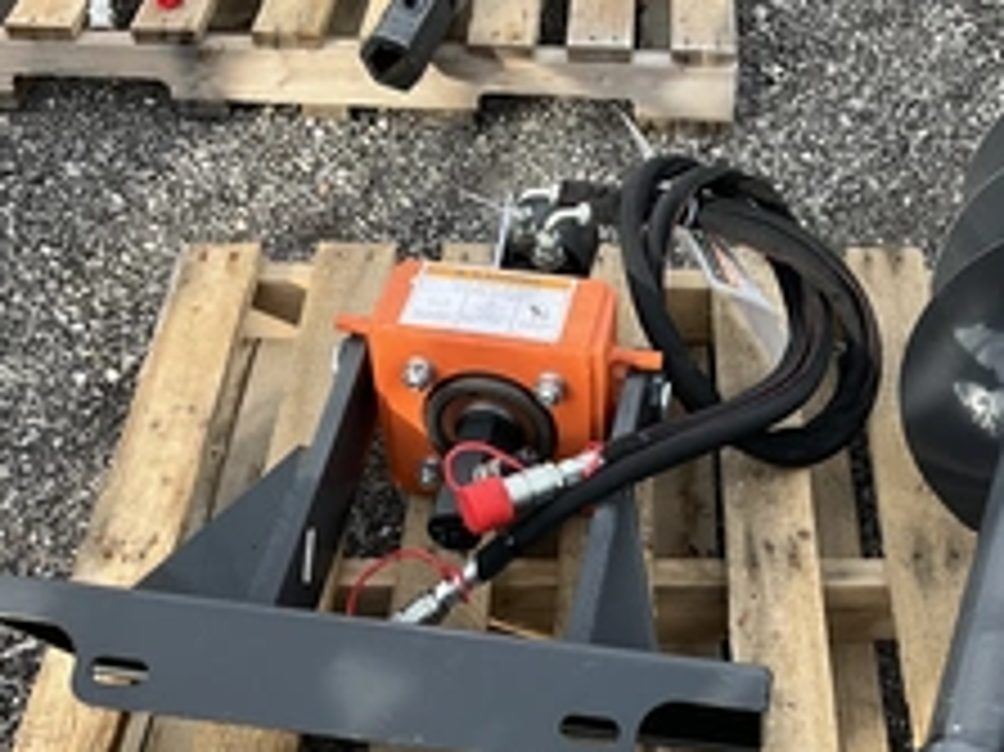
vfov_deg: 27.5
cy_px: 594
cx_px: 662
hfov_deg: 36.5
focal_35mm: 52
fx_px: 1507
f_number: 1.8
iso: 25
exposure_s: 1/276
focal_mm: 3
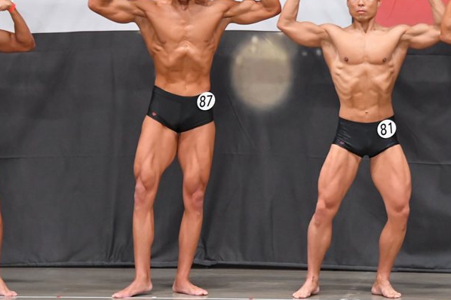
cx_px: 277
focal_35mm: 281
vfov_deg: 4.9
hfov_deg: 7.3
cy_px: 140
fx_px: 3518
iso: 6400
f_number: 5.6
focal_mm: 145
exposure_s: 1/400
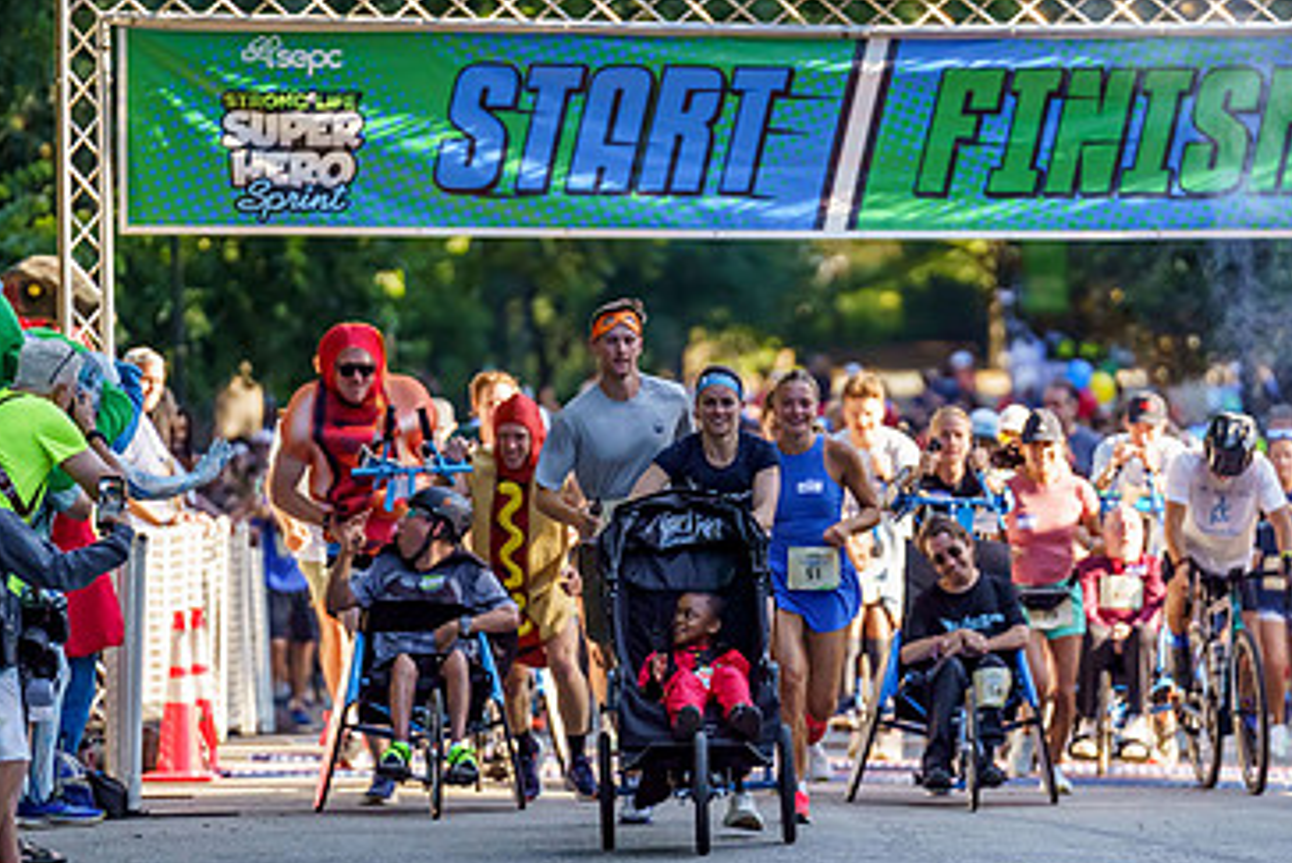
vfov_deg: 4.3
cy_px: 545
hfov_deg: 6.5
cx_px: 745
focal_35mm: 319
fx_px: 11453
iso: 1000
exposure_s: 1/3200
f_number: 2.8
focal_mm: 200
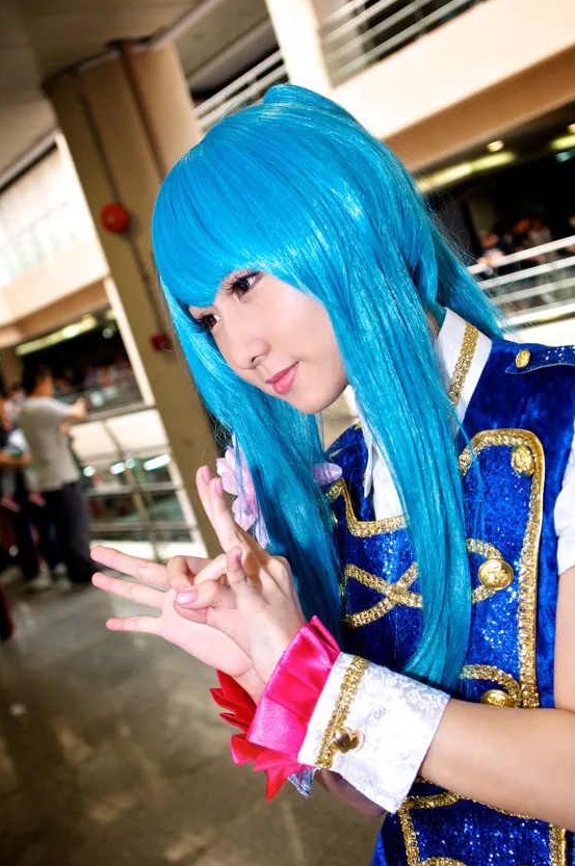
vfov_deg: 44.9
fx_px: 1048
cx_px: 312
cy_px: 458
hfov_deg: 30.7
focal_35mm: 44
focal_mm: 23
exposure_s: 1/125
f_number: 2.8
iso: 320
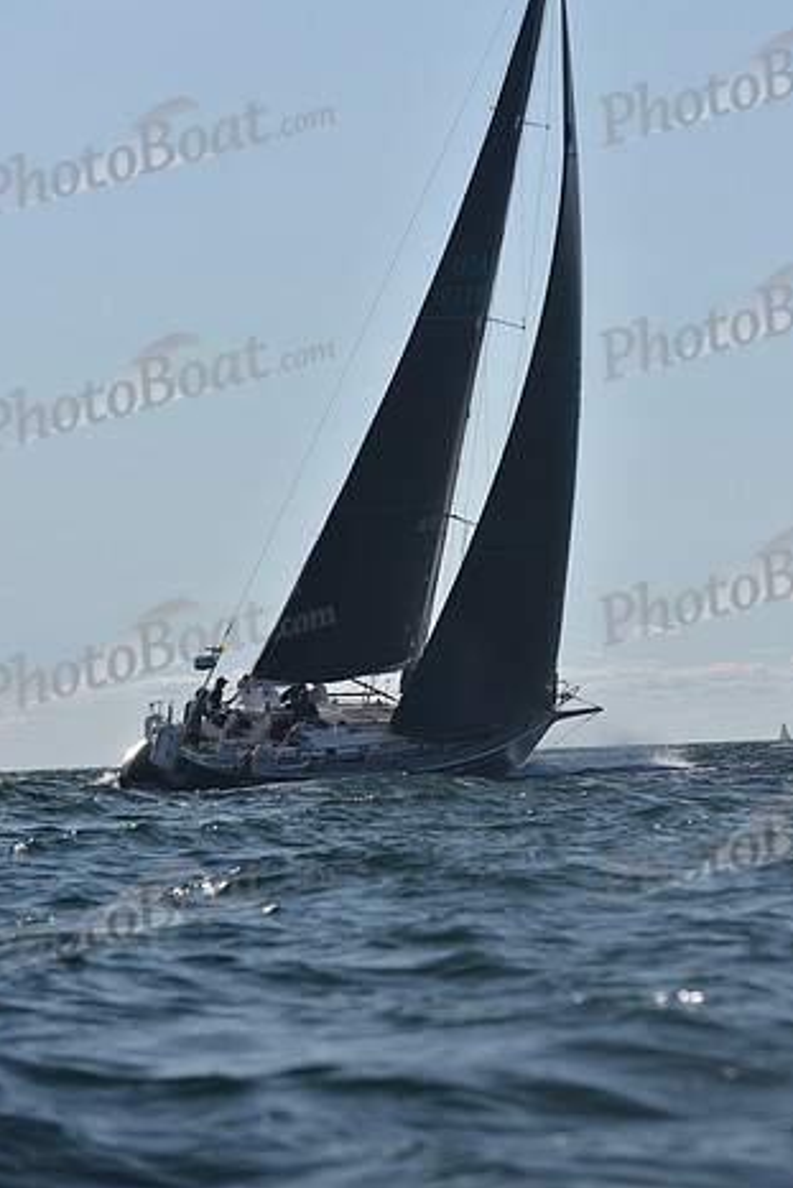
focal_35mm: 152
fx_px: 5018
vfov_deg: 13.5
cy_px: 484
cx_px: 468
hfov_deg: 9.0
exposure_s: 1/2500
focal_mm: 122
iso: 250
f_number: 4.5
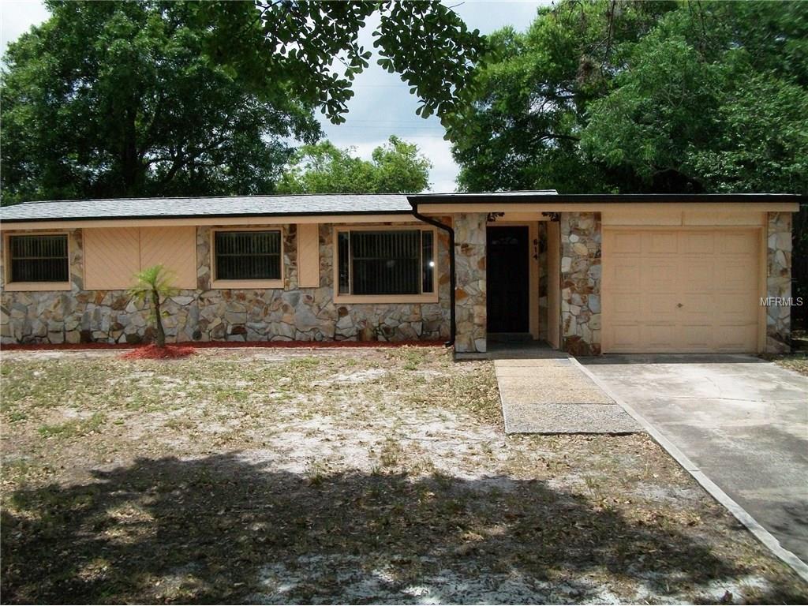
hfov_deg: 56.8
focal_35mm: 32
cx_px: 404
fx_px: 747
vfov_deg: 44.2
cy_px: 303
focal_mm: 5.7
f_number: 5.5
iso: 200
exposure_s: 1/1401
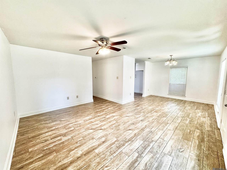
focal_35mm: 14
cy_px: 85
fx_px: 92
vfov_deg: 85.7
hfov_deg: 102.1
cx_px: 114
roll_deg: -0.2
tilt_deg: -6.3
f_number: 2.2
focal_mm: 2.22
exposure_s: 1/120
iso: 200
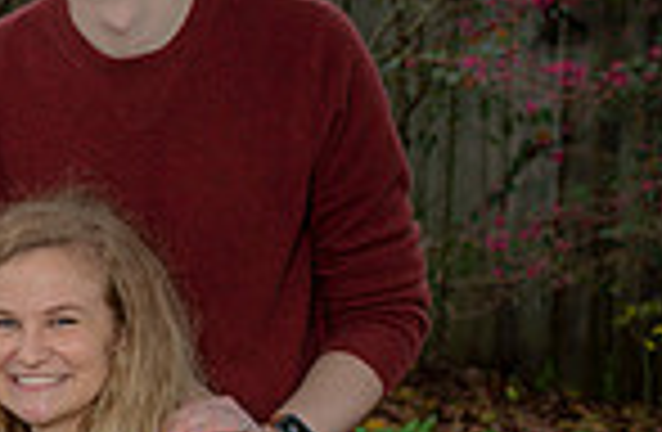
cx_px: -255
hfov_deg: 7.4
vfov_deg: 4.9
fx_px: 5080
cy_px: 476
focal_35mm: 278
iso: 160
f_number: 5.6
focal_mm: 70
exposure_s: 1/200
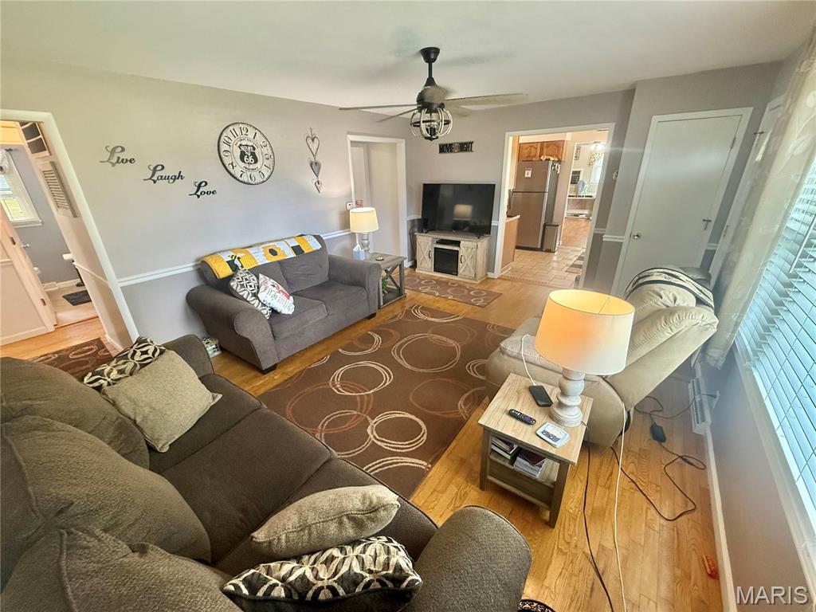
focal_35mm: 14
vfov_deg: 85.7
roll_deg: +1.9
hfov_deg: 102.1
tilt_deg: -22.5
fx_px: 330
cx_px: 408
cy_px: 306
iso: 640
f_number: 2.2
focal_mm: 2.22
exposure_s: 1/120
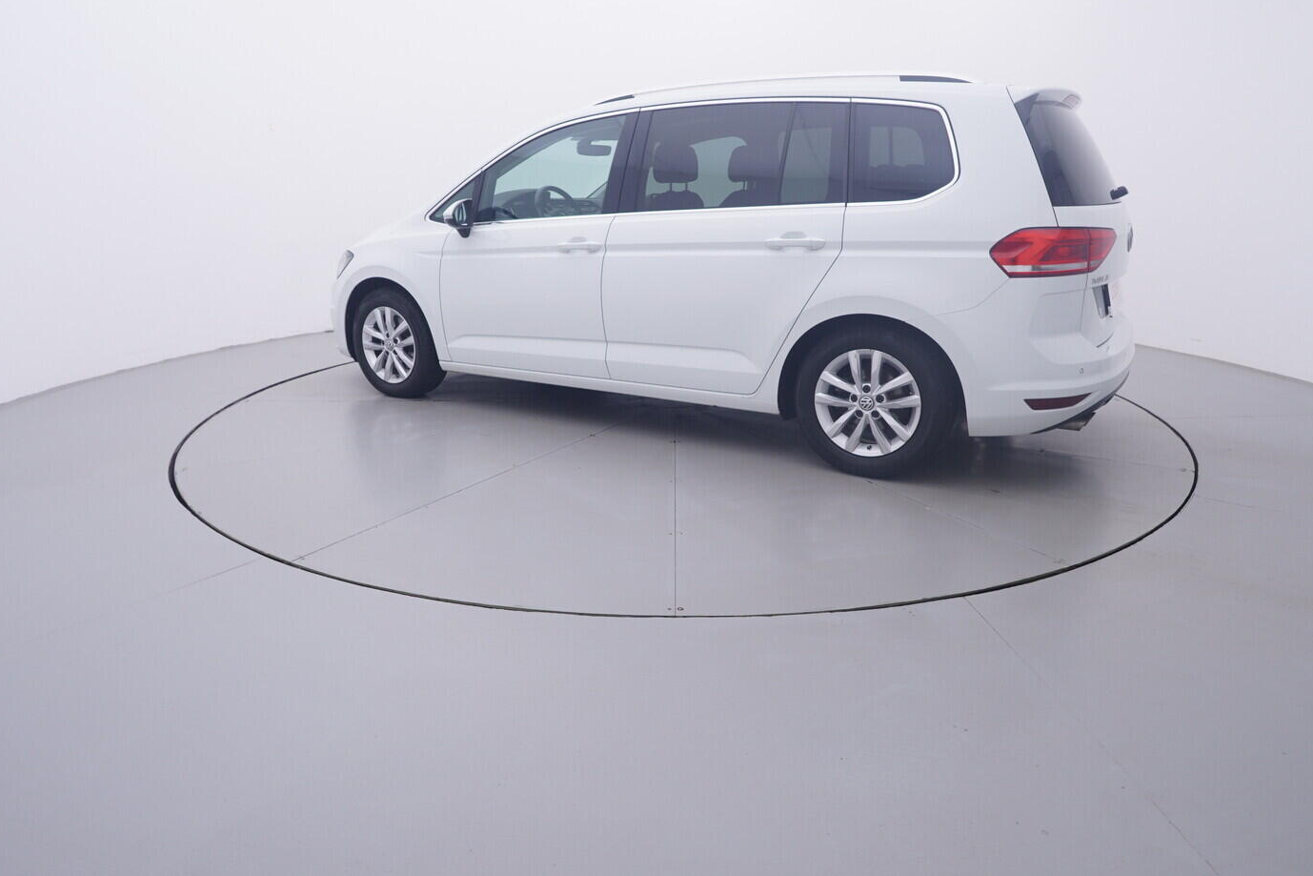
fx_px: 858
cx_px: 649
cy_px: 422
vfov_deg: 54.1
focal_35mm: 24
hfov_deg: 74.8
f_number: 5
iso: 200
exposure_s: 1/80
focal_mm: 15
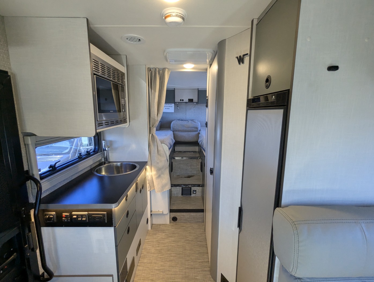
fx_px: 173
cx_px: 187
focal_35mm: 16
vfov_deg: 78.2
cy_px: 141
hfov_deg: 94.4
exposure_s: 1/142
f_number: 2.2
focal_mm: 2.35
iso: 350
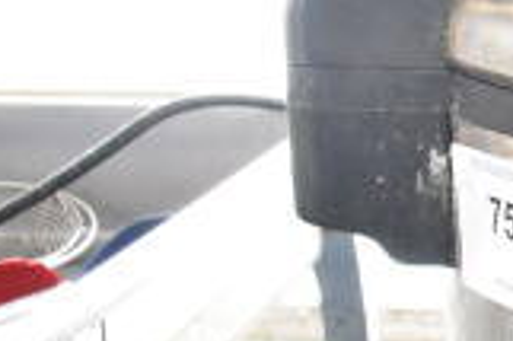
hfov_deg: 15.6
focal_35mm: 114
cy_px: 339
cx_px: 902
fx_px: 1623
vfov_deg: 11.9
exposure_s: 1/100
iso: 1600
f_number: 5
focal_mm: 20
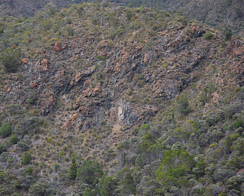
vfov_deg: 5.8
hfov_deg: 7.3
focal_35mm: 266
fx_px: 1919
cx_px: 103
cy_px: 91
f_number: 5.6
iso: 400
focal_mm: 135
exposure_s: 1/500
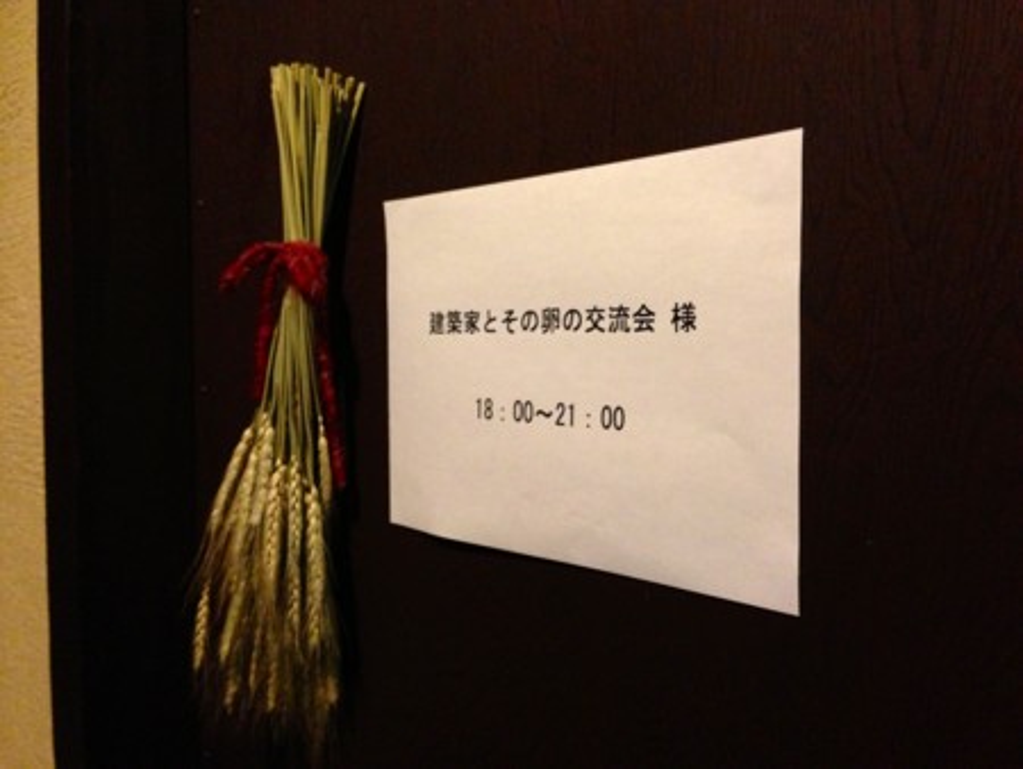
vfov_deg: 43.0
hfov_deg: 55.3
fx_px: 976
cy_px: 384
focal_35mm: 33
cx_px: 512
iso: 500
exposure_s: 1/15
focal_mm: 4.13
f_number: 2.4
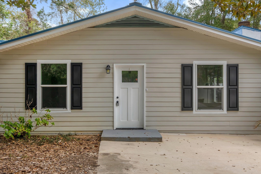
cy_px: 87
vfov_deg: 36.9
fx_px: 261
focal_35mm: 36
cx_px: 130
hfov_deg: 53.1
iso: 250
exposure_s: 1/160
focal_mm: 24
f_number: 8
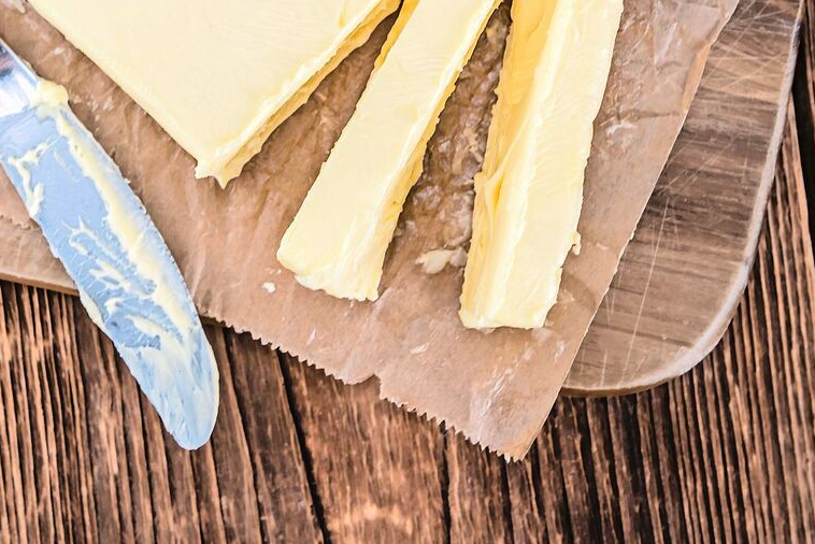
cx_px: 202
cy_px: 59
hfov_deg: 21.3
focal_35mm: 95
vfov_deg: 14.3
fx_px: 2151
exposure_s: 1/100
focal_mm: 50
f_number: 5.6
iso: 200
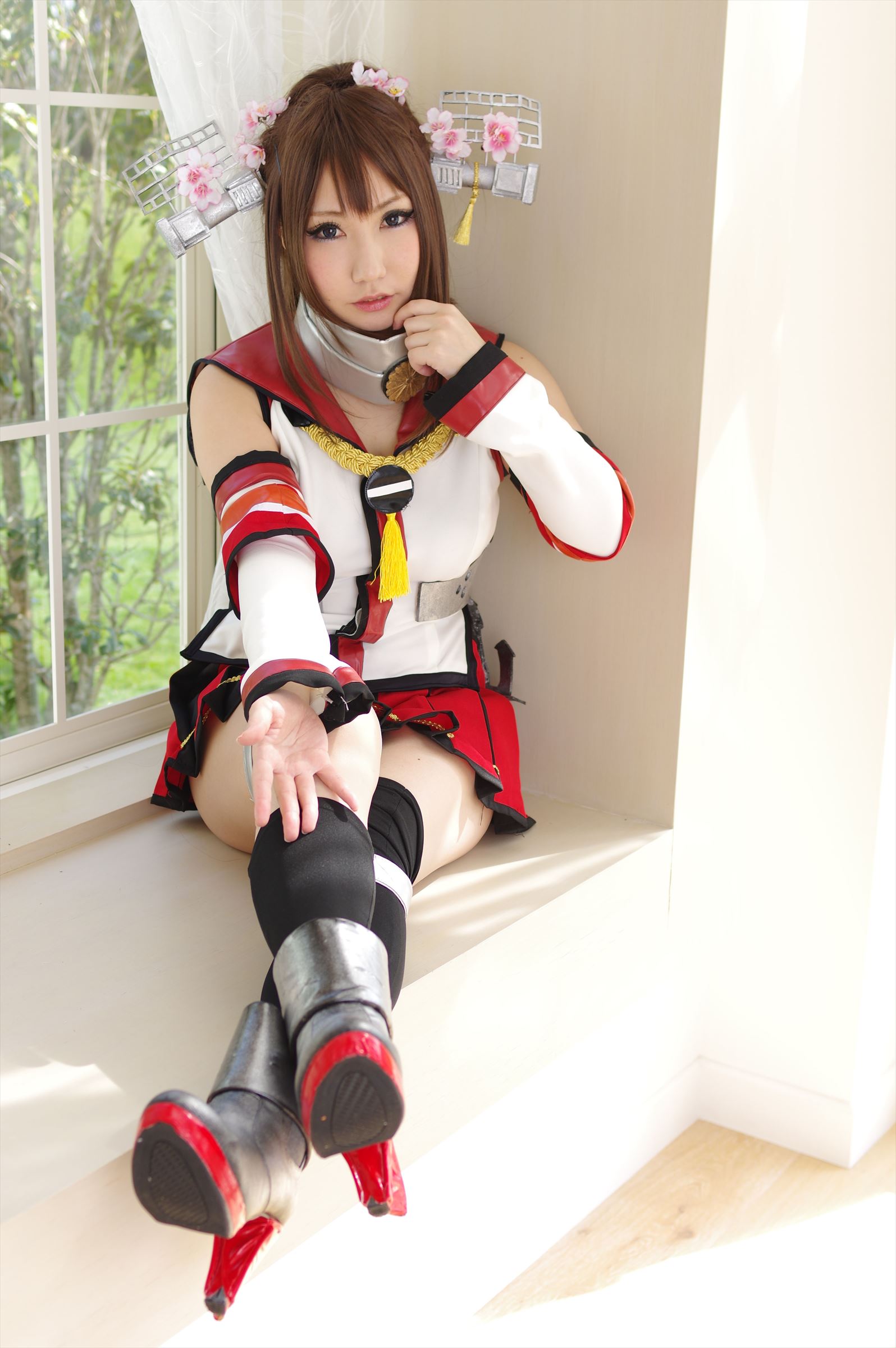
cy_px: 674
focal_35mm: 46
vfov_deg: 42.8
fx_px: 1720
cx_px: 448
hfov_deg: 29.2
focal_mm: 31
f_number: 3.2
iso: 100
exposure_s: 1/180
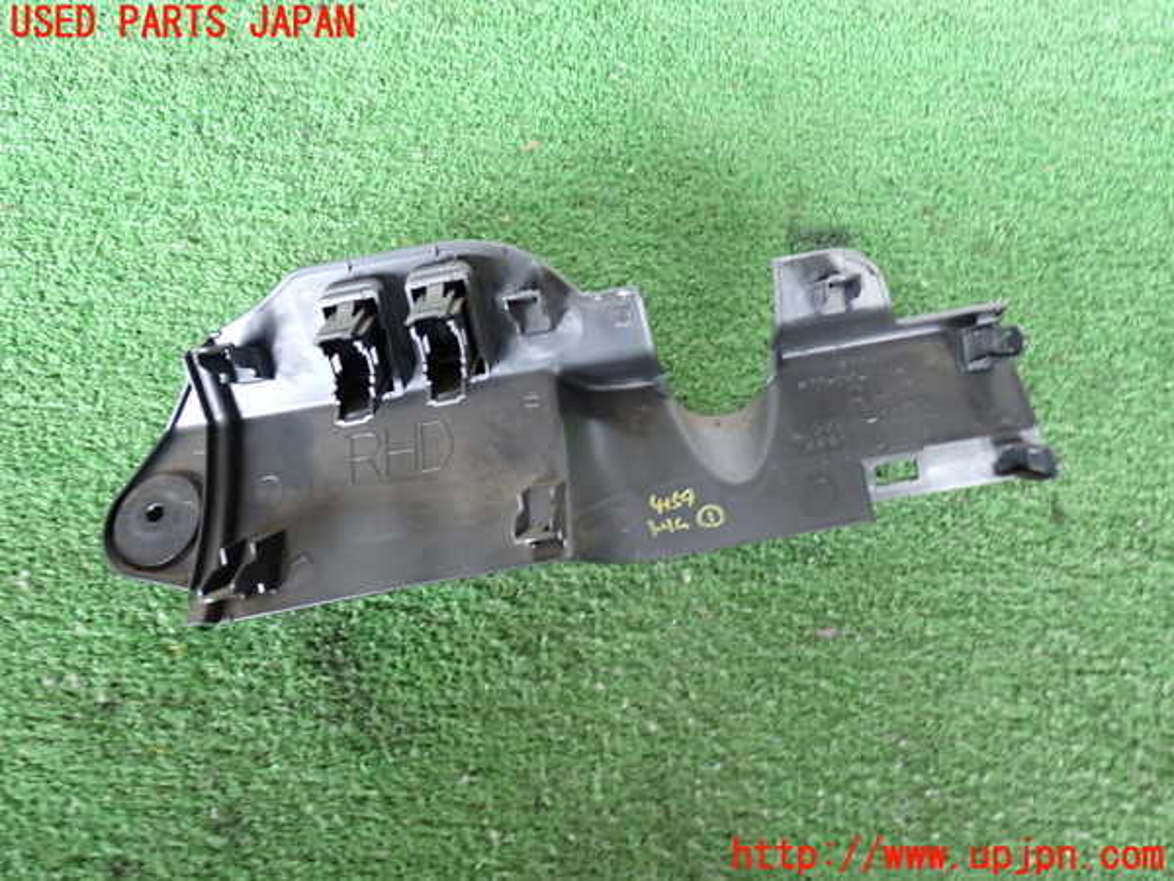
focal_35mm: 30
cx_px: 587
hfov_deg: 60.0
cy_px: 440
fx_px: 1017
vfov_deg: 46.8
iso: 400
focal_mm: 5.4
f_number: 2.3
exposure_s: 1/30
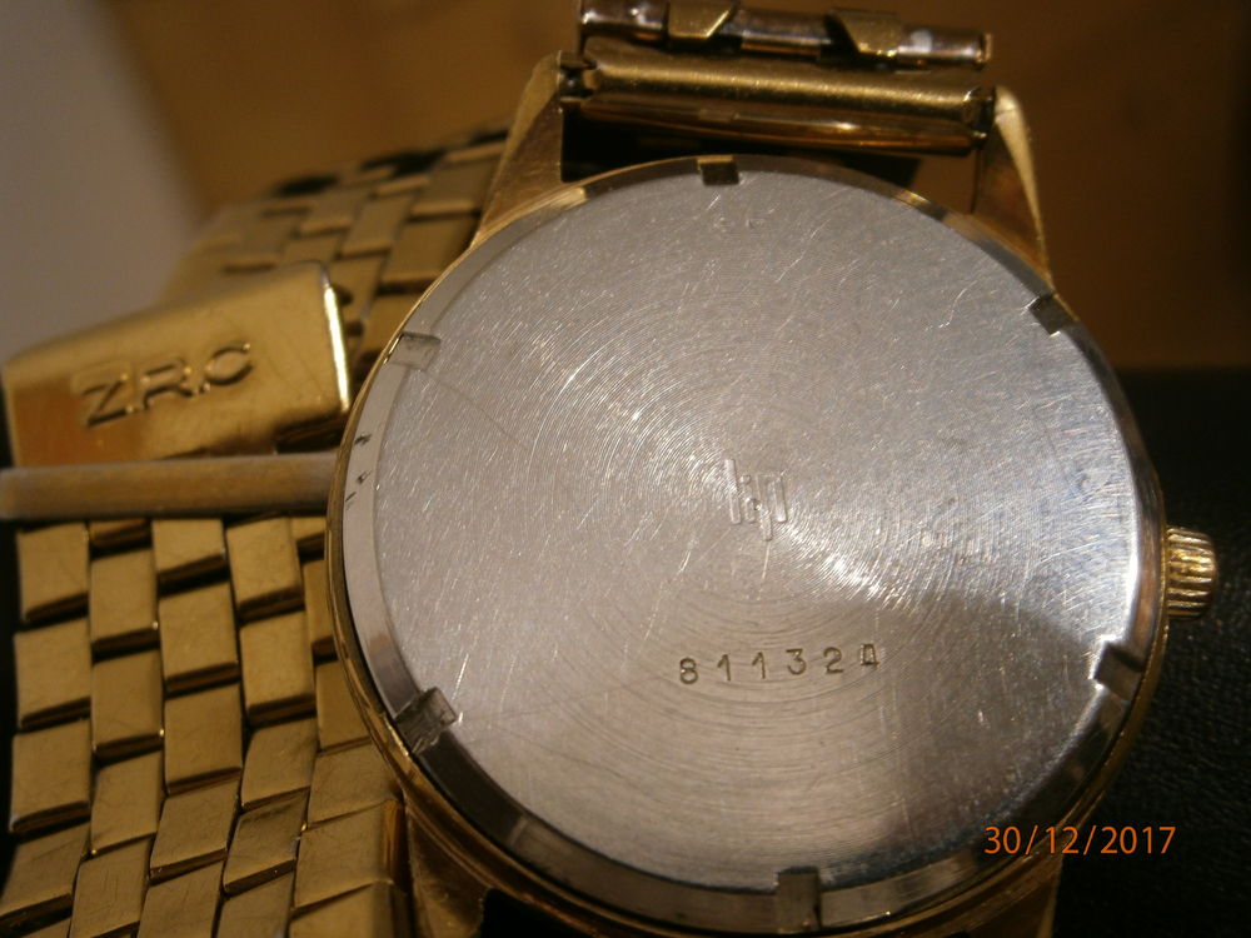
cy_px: 469
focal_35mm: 47
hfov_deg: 40.4
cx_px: 626
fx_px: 1699
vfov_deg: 30.9
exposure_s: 1/13
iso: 125
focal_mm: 8.3
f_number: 3.4
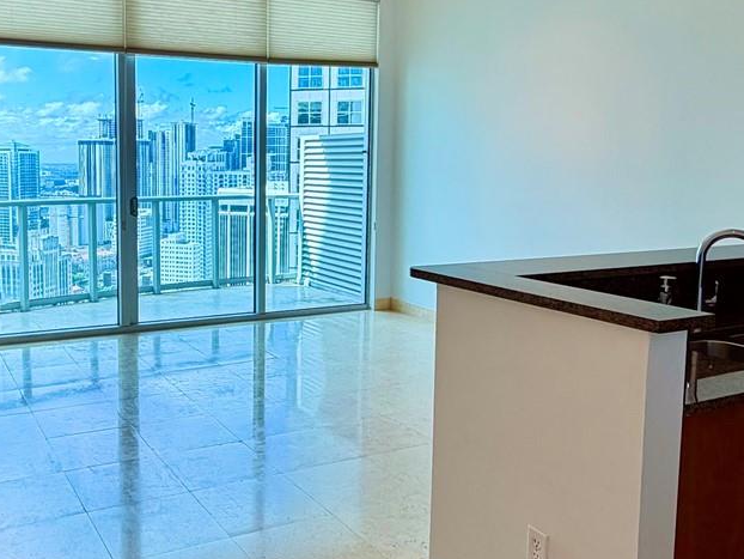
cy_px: 236
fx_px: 774
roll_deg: -0.3
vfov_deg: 39.6
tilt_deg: -6.3
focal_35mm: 36
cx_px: 275
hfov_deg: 50.8
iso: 50
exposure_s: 1/261
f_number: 2.2
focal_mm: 2.22
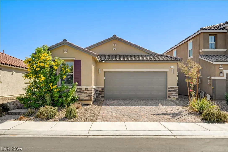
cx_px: 114
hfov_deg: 62.0
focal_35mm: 30
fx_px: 190
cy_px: 76
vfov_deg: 43.5
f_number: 10
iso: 800
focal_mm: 30
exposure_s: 1/1000
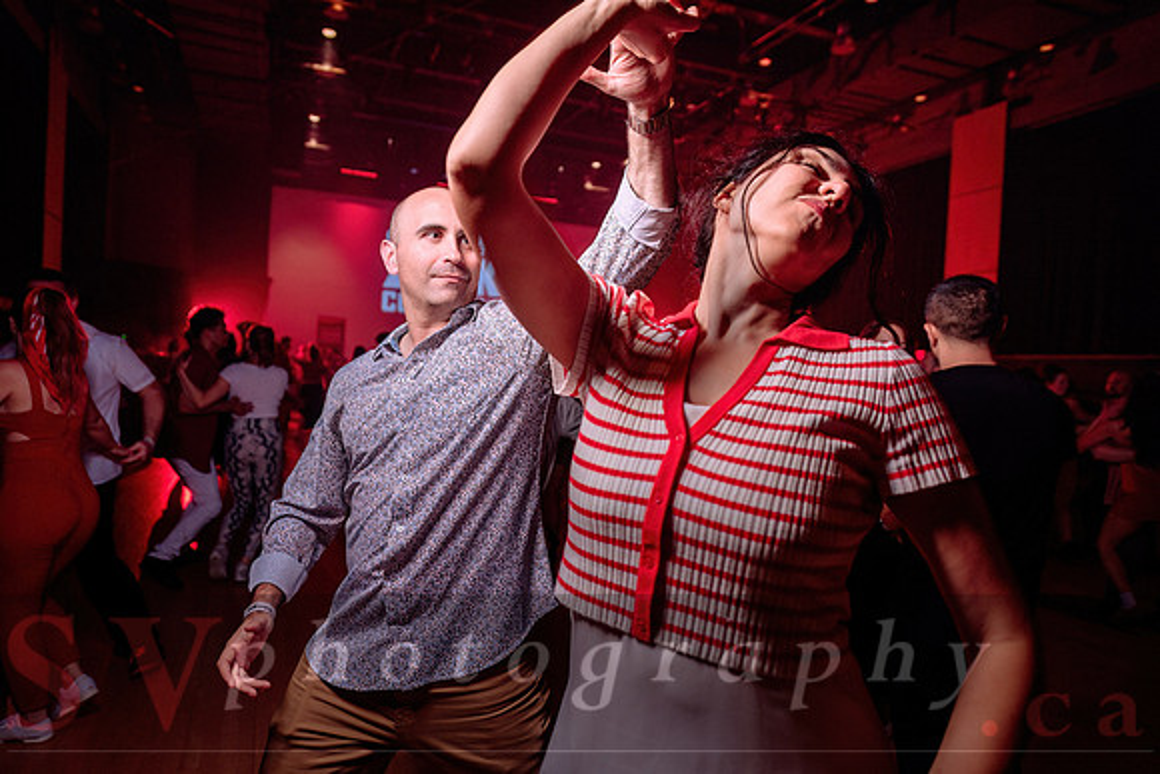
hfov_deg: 73.7
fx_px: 773
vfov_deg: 53.2
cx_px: 580
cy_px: 387
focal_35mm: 24
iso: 800
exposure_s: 1/60
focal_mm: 24
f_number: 2.8
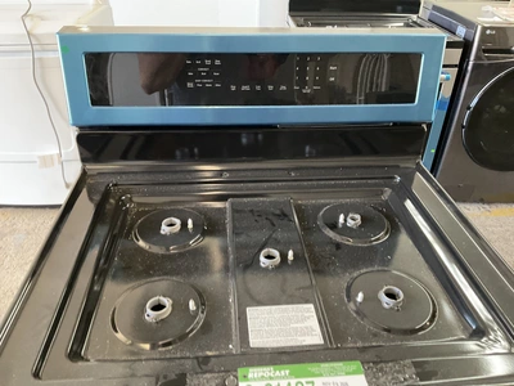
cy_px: 193
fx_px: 431
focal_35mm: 29
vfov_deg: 48.2
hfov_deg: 61.7
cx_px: 257
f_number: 1.8
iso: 250
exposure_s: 1/60
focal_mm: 3
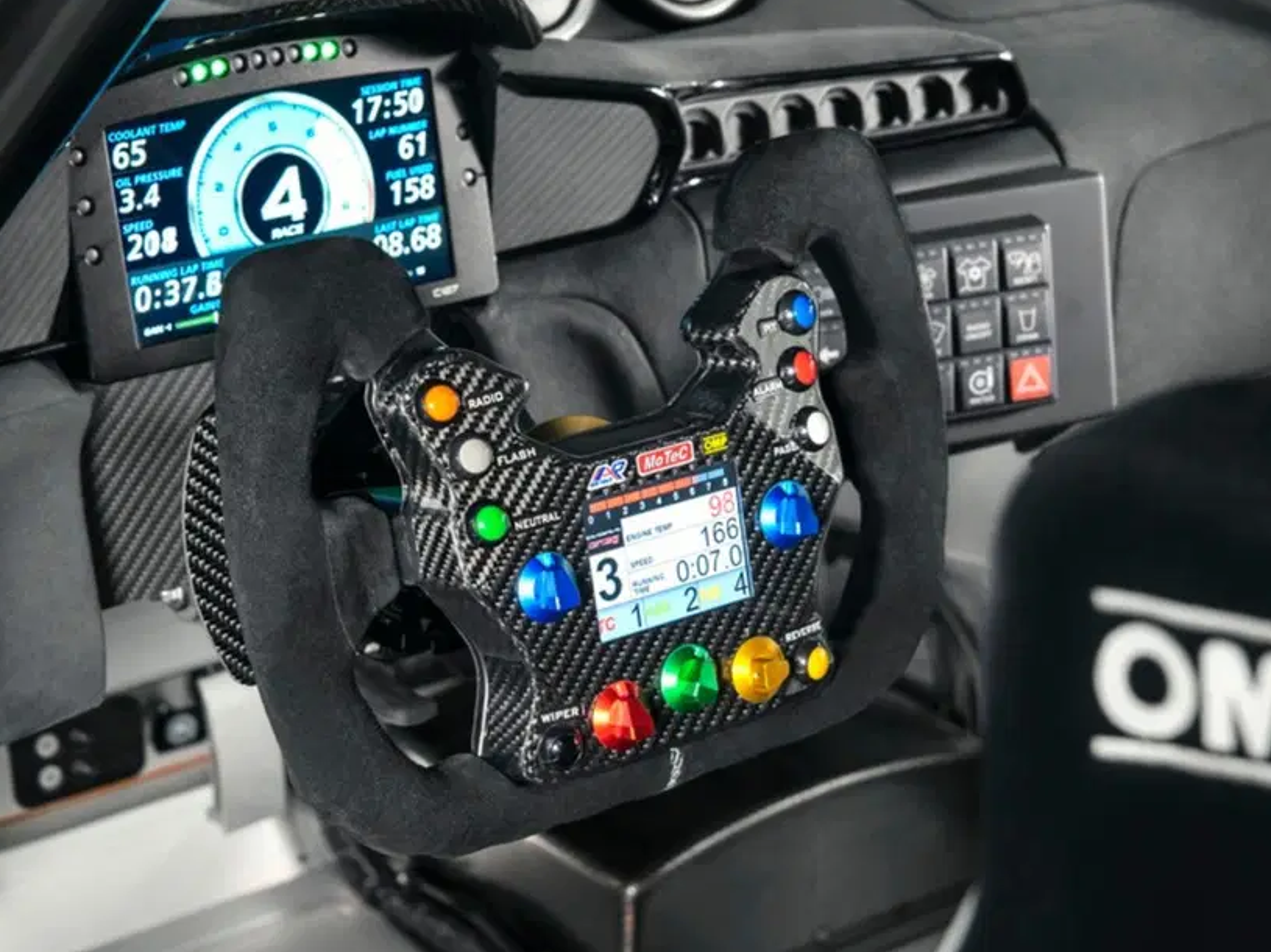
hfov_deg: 19.8
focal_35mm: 99
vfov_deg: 14.9
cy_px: 516
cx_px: 667
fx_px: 3634
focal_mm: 70
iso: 200
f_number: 8
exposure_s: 1/2.5
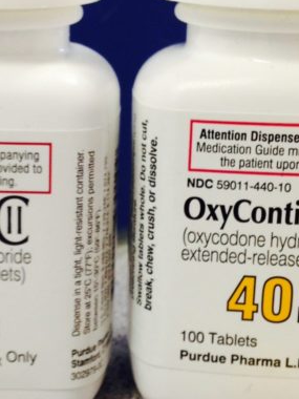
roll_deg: -0.5
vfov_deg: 22.0
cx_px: 100
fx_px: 1025
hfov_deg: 16.6
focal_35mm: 89
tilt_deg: -18.1
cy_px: 231
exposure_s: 1/30
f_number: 2.4
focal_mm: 4.12
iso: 50
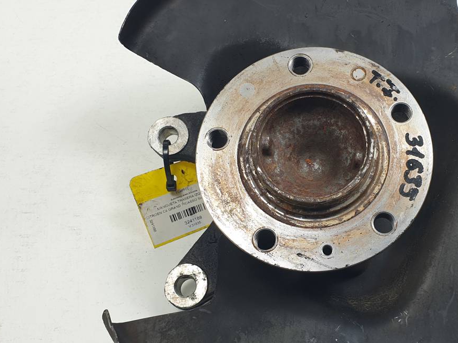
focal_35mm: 43
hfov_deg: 43.1
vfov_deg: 33.5
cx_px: 313
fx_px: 569
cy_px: 199
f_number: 2.4
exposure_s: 1/200
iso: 50
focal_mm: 4.3
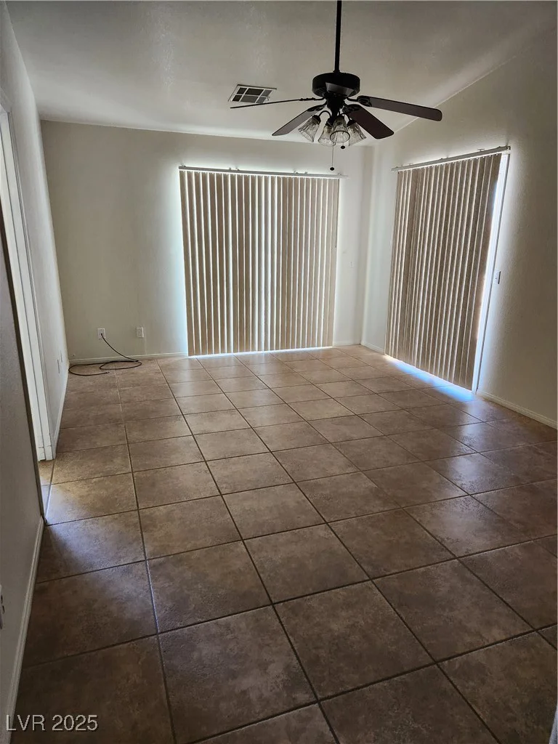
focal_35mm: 23
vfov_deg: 73.9
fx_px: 494
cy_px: 372
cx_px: 279
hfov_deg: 58.9
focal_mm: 5.4
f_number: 1.8
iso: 250
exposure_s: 1/120
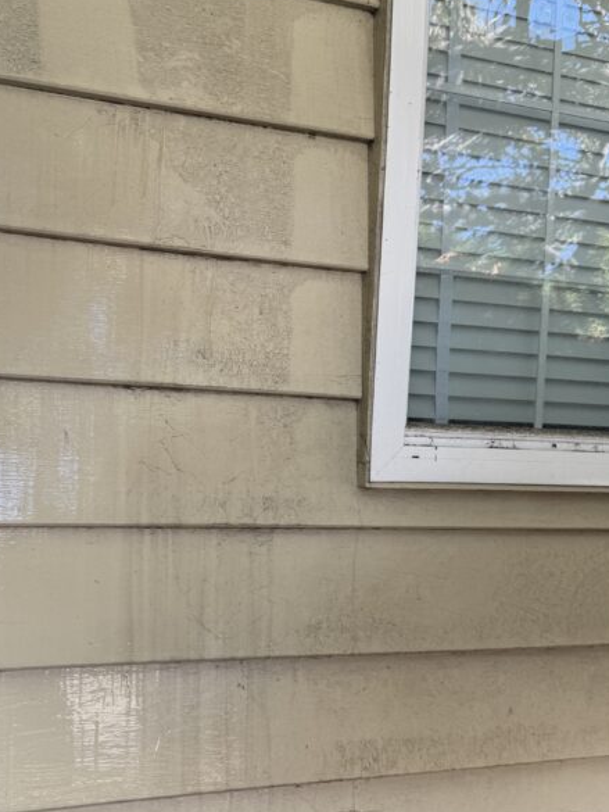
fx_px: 985
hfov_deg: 33.9
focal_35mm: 42
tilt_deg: -0.8
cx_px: 183
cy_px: 471
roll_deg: -2.8
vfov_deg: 44.6
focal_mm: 6.76
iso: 64
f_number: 1.78
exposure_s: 1/252
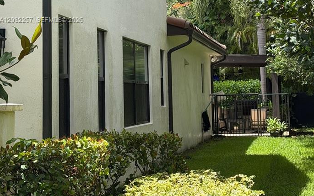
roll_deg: +1.9
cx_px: 204
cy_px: 21
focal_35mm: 89
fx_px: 762
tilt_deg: +5.8
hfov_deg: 23.2
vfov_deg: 14.5
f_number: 1.78
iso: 80
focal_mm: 6.76
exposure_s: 1/1931
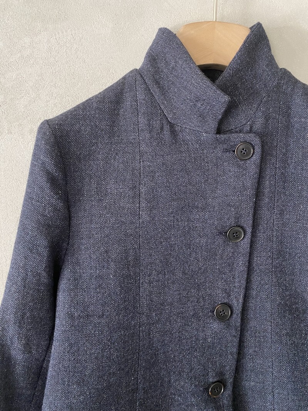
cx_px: 154
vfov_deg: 67.3
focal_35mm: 26
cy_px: 206
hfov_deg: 53.1
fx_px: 309
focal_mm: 4.25
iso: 200
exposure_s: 1/60
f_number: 1.8
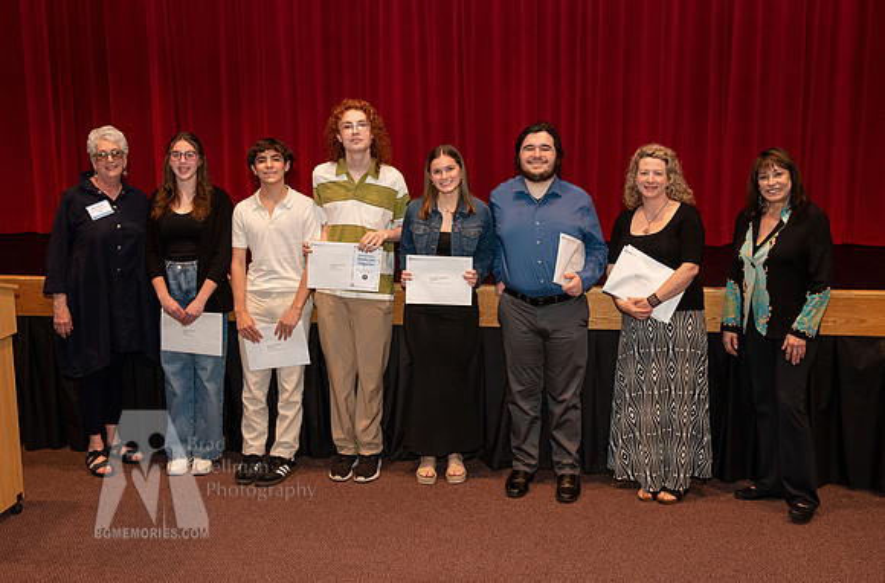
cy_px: 258
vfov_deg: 31.6
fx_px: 1028
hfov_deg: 46.6
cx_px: 424
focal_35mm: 42
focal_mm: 38
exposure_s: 1/100
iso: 1600
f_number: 4.5
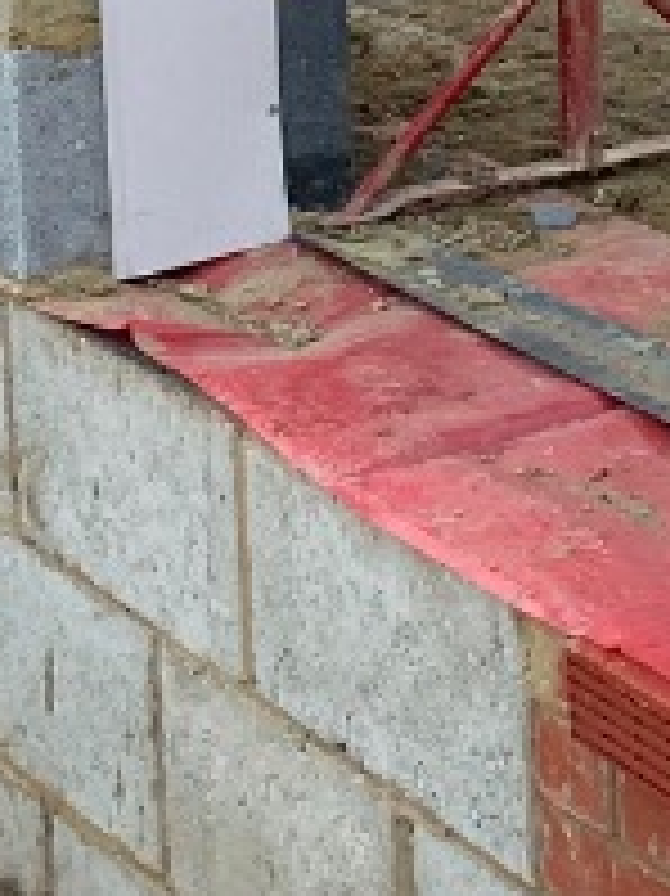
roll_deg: +4.5
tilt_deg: -1.3
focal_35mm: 157
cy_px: -932
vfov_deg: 11.3
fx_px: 4056
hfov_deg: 9.4
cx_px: 513
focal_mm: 4.25
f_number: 1.8
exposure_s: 1/121
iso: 50
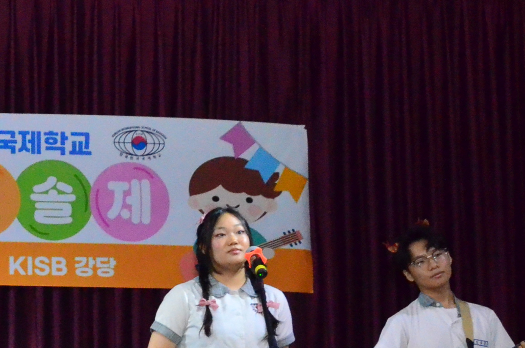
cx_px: -148
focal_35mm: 91
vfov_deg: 14.6
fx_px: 1325
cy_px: 380
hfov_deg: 20.6
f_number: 5.6
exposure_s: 1/160
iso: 4000
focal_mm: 22
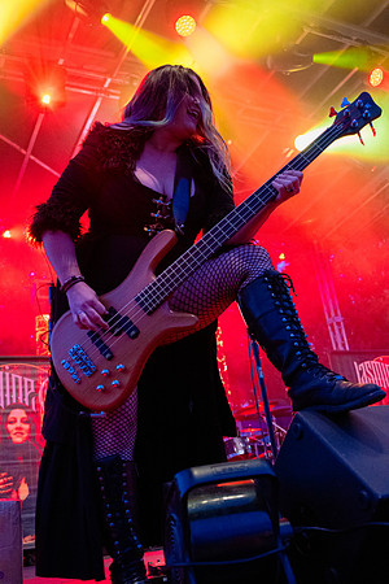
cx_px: 194
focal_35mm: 36
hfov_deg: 36.9
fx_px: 583
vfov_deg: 53.1
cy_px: 292
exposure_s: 1/400
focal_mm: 24
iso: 2500
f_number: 2.8
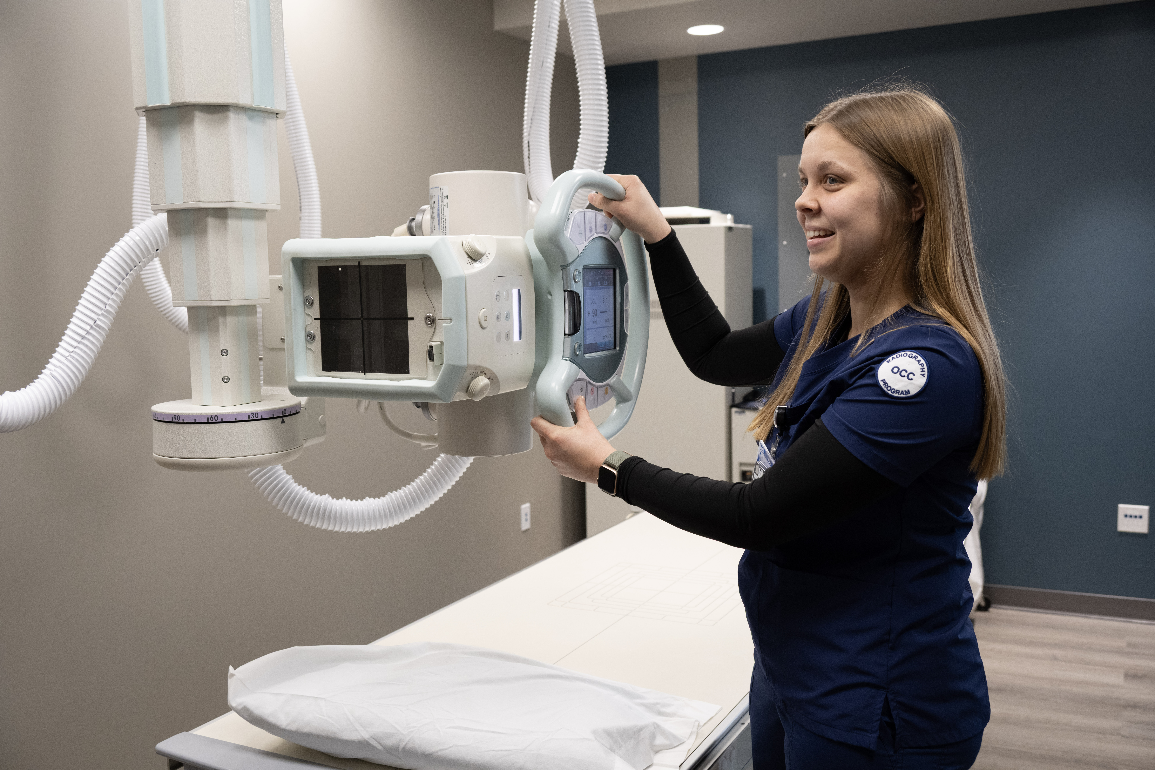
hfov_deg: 54.4
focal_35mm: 35
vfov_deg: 37.9
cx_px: 578
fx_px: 1123
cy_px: 385
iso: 1250
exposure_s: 1/125
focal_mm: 35
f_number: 4.8
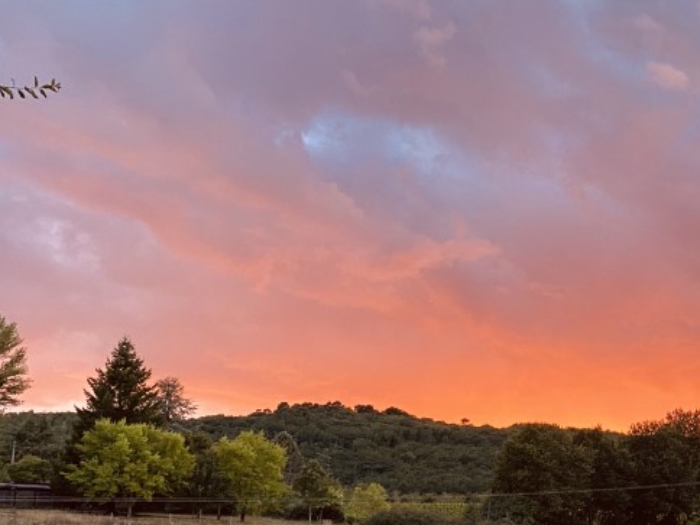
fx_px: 1112
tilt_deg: +8.1
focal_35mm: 55
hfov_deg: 32.4
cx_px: 684
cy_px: 406
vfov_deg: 26.2
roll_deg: -1.0
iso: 125
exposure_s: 1/80
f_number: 1.8
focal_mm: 4.25
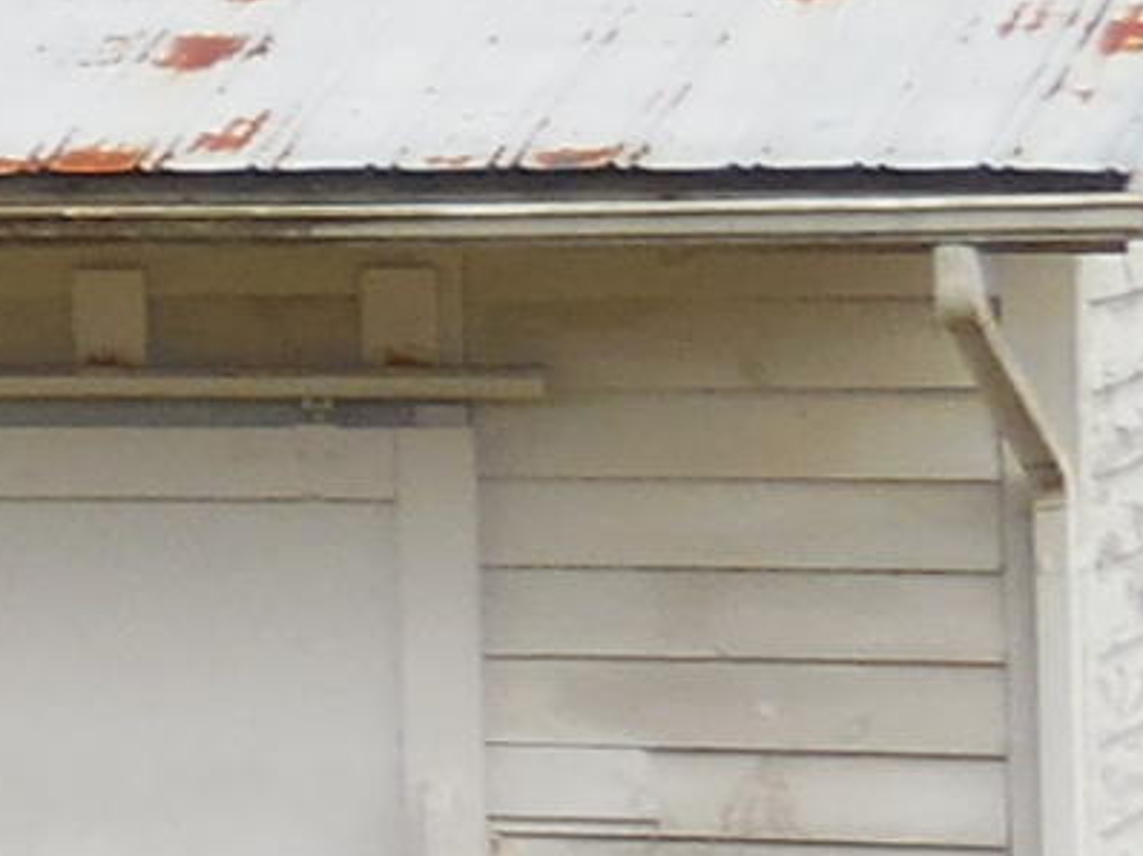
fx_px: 9702
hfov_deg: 6.0
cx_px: -2835
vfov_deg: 5.0
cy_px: 55
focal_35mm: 294
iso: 125
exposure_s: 1/125
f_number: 3.9
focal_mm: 7
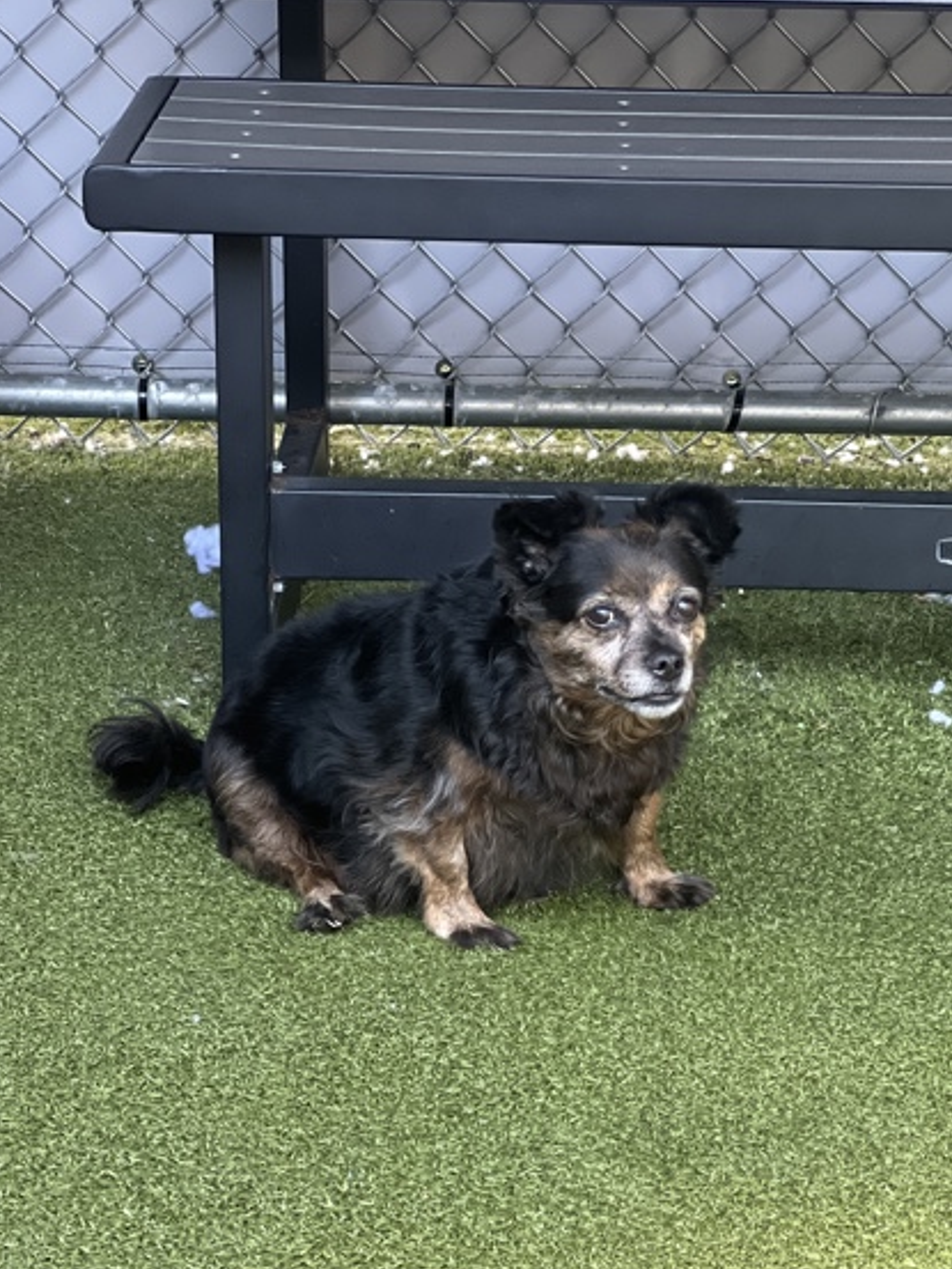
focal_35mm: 78
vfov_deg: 25.0
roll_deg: -2.4
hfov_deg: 18.9
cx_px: 473
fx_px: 2859
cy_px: 638
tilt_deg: -22.3
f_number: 2.8
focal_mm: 9
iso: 200
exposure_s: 1/121
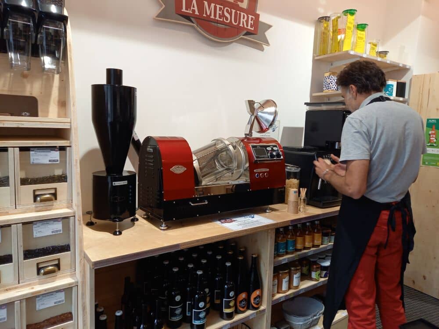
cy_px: 164
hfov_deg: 69.4
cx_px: 220
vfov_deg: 54.9
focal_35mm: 25
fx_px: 317
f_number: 2
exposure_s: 1/50
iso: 100
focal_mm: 4.6
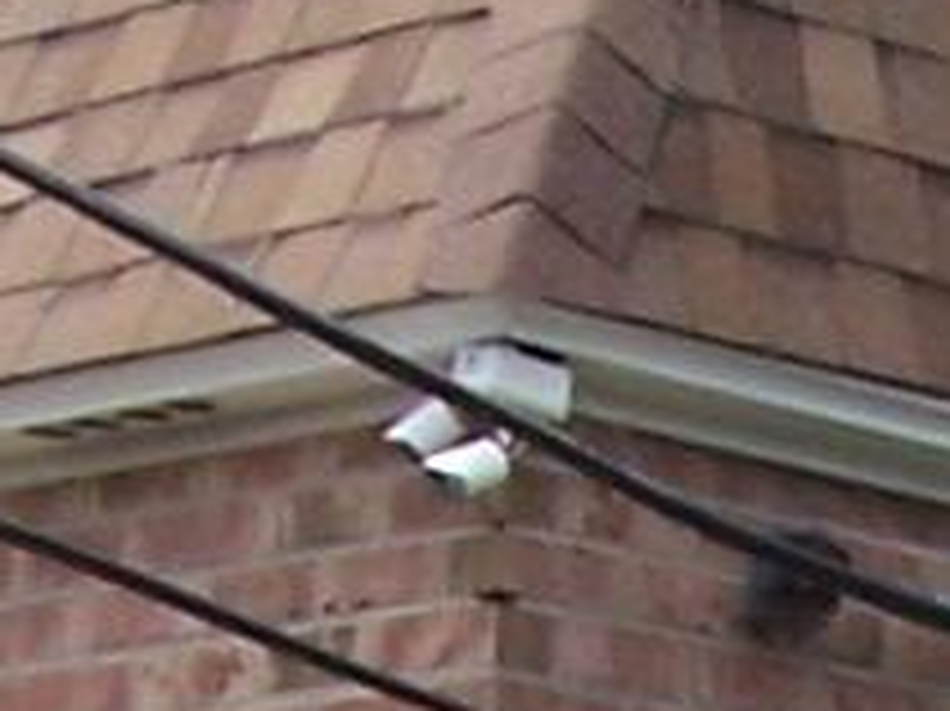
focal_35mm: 298
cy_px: 2048
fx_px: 8174
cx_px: 1603
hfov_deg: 6.5
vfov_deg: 4.8
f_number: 4
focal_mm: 6.3
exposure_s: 1/500
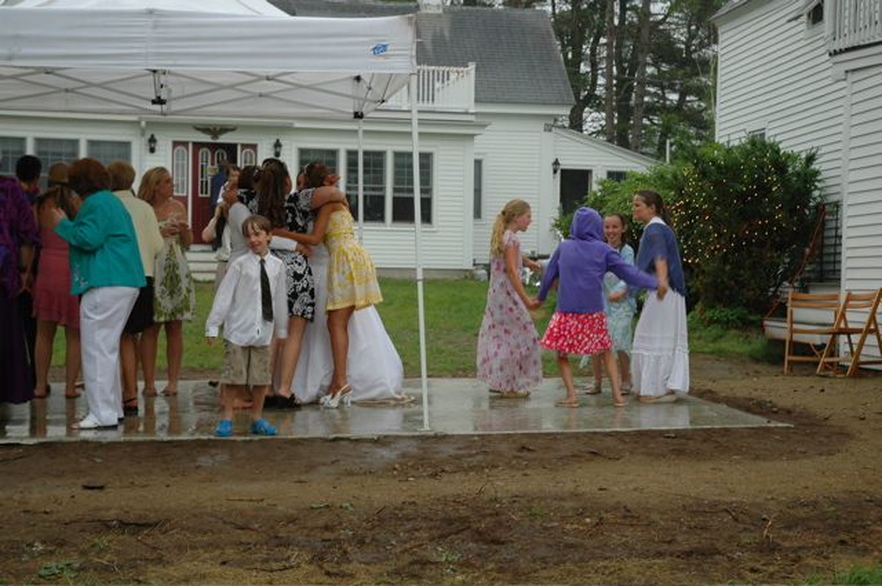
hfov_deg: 33.4
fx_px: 1468
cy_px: 293
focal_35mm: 60
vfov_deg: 22.6
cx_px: 441
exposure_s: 1/80
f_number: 4.5
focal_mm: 40
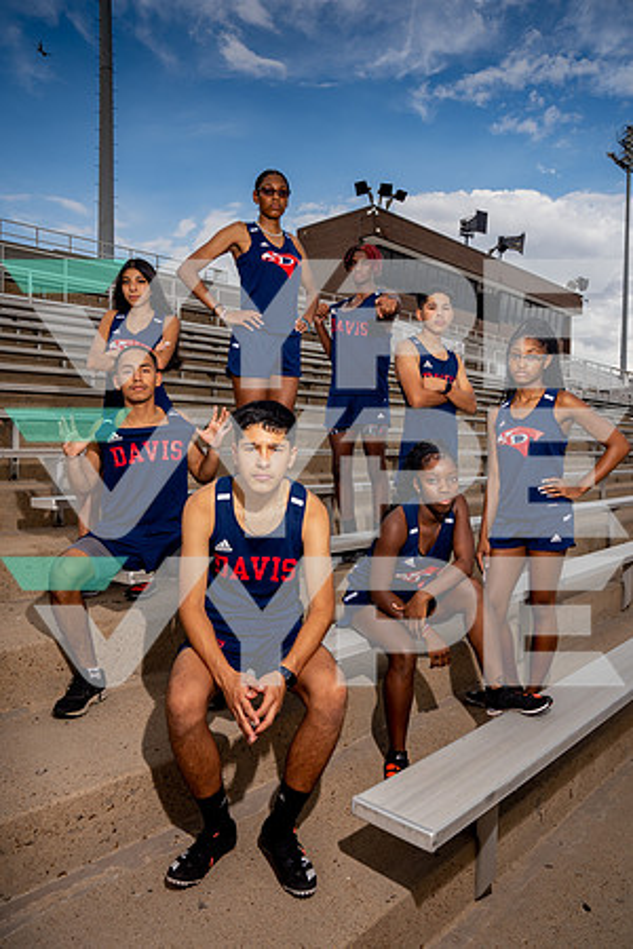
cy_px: 474
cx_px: 316
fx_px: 633
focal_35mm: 24
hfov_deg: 53.1
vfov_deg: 73.7
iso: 80
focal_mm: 24
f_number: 6.3
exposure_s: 1/250
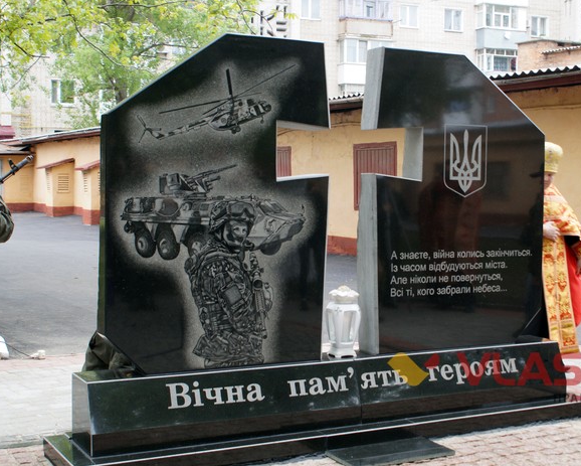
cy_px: 233
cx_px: 327
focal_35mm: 60
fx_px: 1025
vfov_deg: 25.6
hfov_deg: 31.6
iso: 320
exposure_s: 1/60
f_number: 5.6
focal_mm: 35
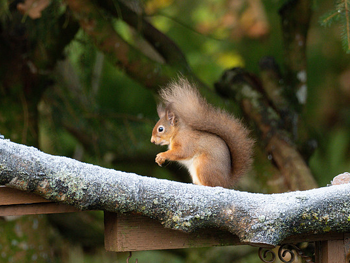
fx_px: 9217
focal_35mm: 911
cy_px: 134
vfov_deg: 1.6
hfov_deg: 2.2
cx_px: 161
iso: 2500
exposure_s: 1/250
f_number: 5.6
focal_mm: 420
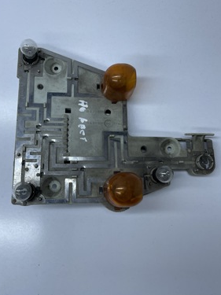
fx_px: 273
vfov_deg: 56.4
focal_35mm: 32
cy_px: 118
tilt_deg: -84.8
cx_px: 108
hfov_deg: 44.1
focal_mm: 5.1
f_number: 1.6
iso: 32
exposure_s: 1/1140
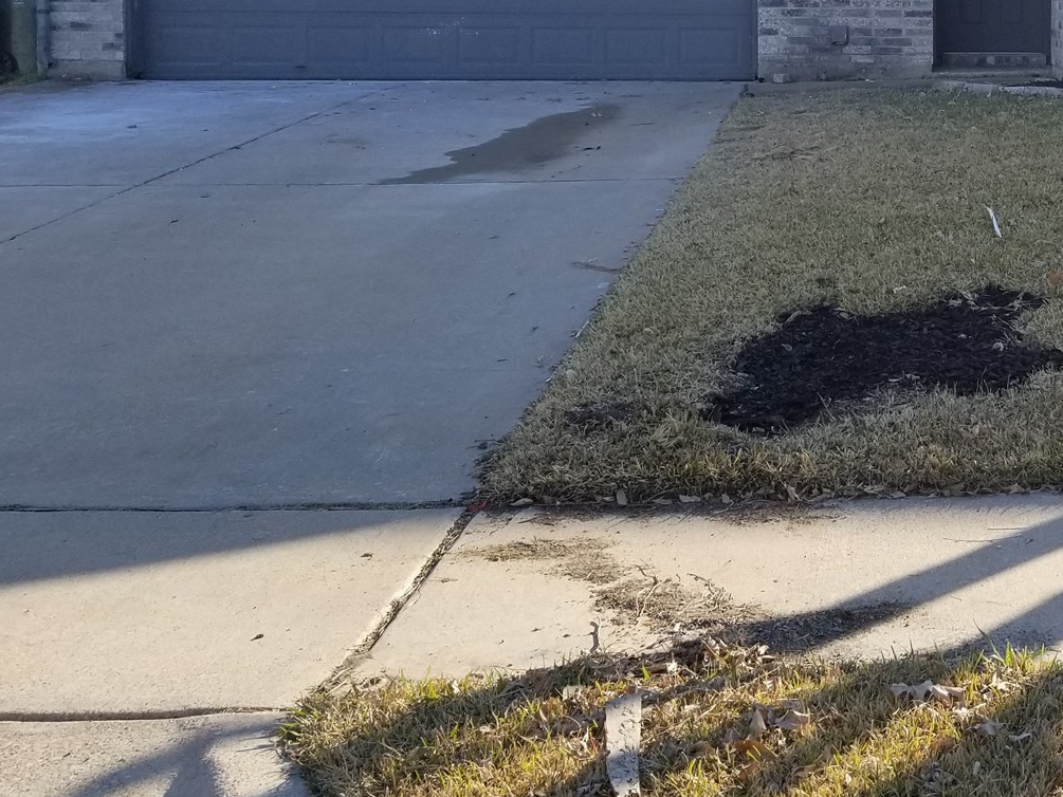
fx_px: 1628
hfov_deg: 34.1
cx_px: 969
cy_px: 59
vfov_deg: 26.5
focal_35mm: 53
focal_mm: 4.3
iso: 50
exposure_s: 1/976
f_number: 1.7
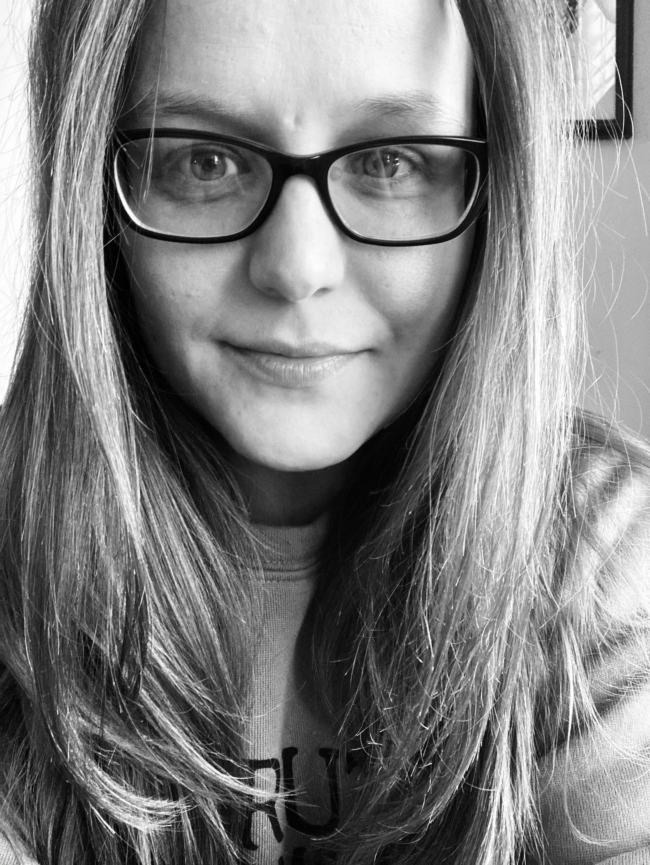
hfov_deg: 44.2
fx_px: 800
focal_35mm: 32
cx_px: 325
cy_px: 432
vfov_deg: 56.8
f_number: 2.2
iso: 320
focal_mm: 2.87
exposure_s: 1/30
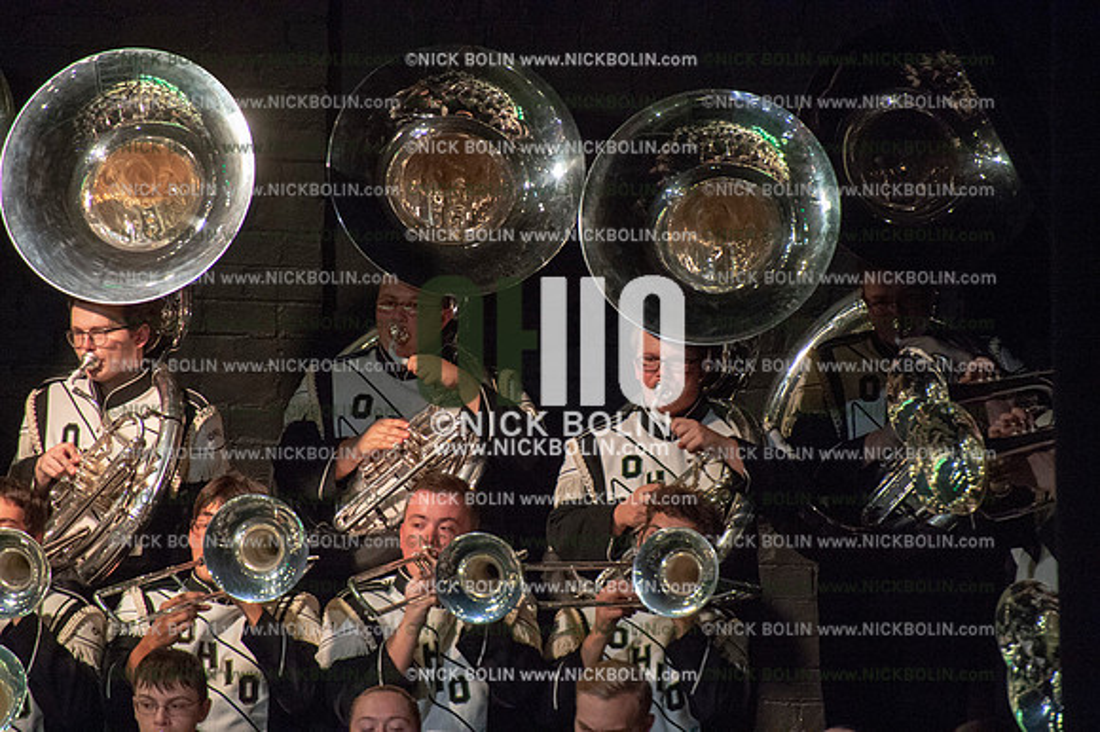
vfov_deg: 3.4
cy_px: 366
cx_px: 550
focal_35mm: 400
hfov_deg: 5.2
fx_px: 12215
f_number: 5.6
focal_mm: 400
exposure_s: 1/320
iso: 8000
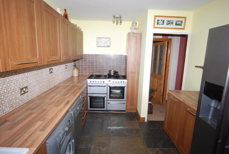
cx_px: 114
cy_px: 77
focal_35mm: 21
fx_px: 134
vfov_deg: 59.6
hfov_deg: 81.1
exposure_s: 1/60
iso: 200
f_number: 4.8
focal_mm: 14
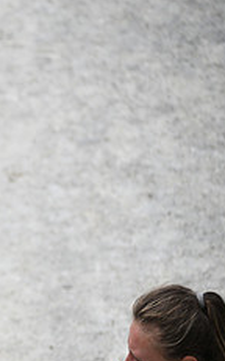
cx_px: -211
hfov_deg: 2.5
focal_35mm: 513
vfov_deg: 4.1
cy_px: 273
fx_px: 5043
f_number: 4.5
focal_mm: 200
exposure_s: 1/1600
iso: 280
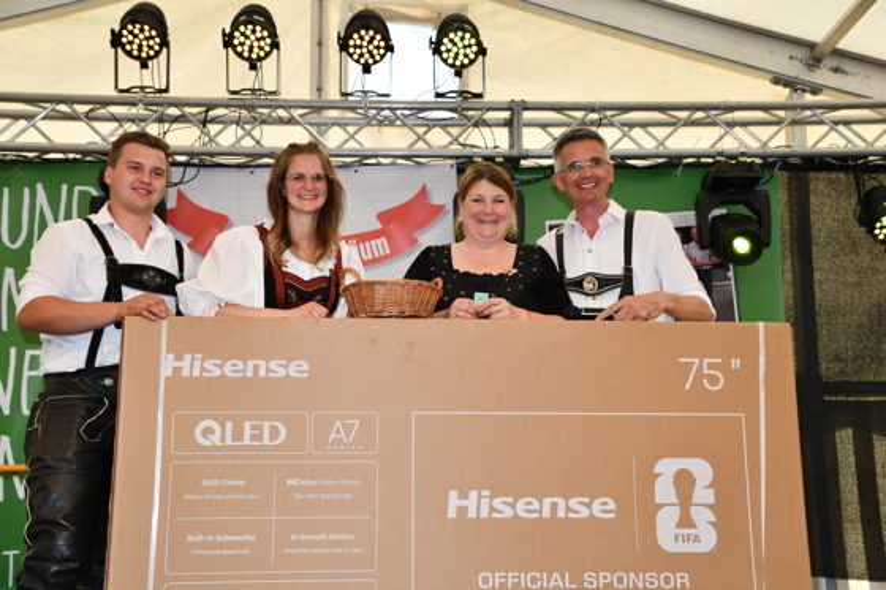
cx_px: 443
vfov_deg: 29.8
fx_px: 1107
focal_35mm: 45
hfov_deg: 43.6
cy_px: 295
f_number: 4.5
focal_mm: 30
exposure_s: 1/250
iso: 100
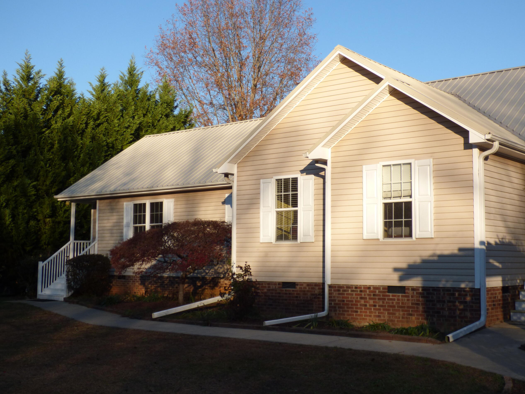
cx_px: 288
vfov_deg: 32.2
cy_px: 197
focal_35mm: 45
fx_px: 683
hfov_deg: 42.0
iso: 100
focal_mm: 6.8
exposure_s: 1/640
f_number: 3.5
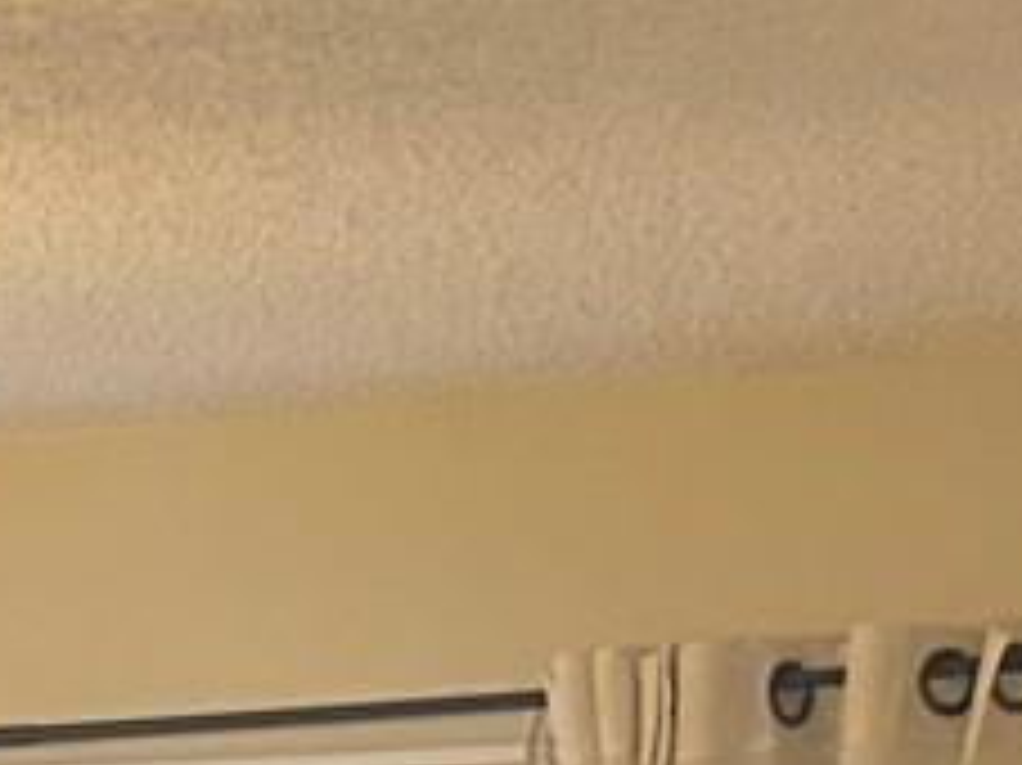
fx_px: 5400
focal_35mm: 183
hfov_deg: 8.9
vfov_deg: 7.2
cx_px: -2008
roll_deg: -0.1
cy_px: 2264
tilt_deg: -8.7
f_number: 1.5
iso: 250
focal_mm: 5.7
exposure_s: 1/60
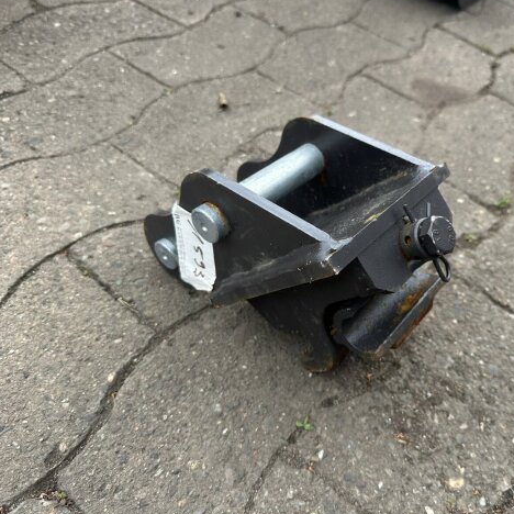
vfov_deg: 55.6
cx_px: 332
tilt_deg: -46.2
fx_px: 487
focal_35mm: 29
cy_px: 256
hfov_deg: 54.8
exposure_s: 1/918
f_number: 1.78
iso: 80
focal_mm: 6.86
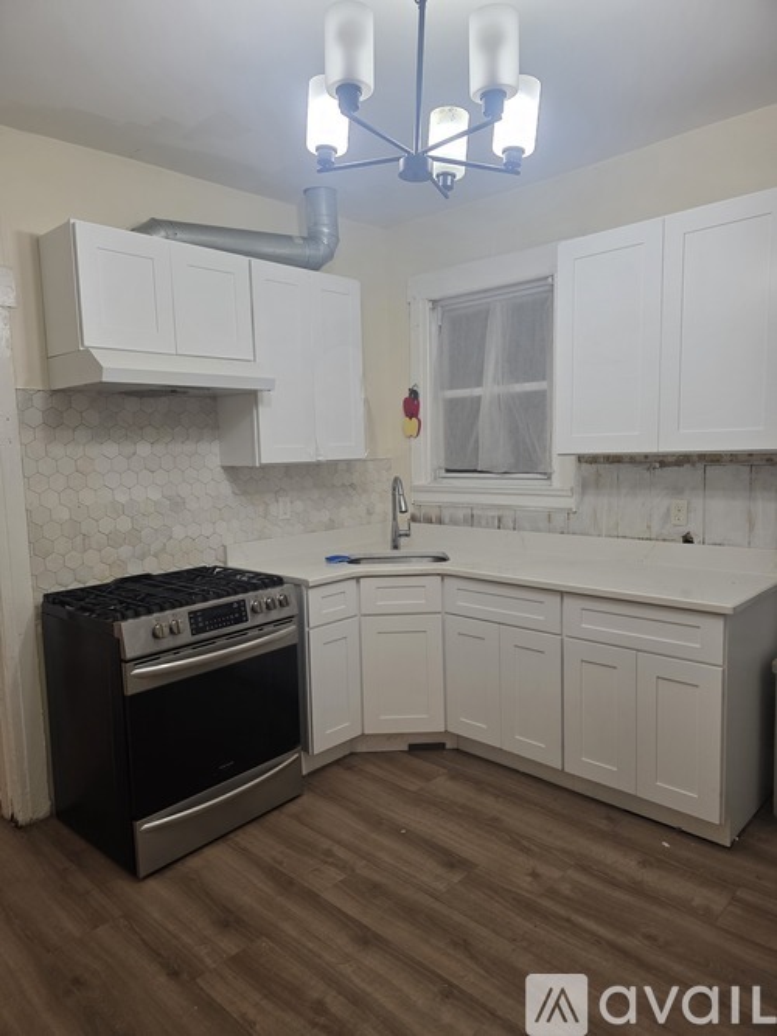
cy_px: 518
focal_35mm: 23
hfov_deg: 58.9
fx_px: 689
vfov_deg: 73.9
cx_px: 388
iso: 125
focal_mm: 6.3
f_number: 1.7
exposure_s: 1/120
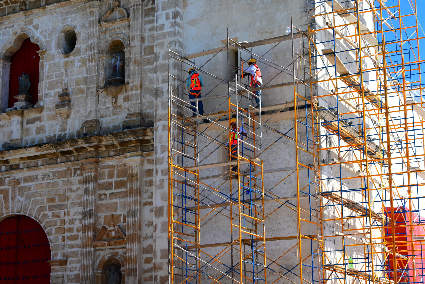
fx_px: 885
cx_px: 212
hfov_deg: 27.0
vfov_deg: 18.2
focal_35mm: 75
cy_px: 142
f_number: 7.1
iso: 100
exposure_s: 1/400
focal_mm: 50
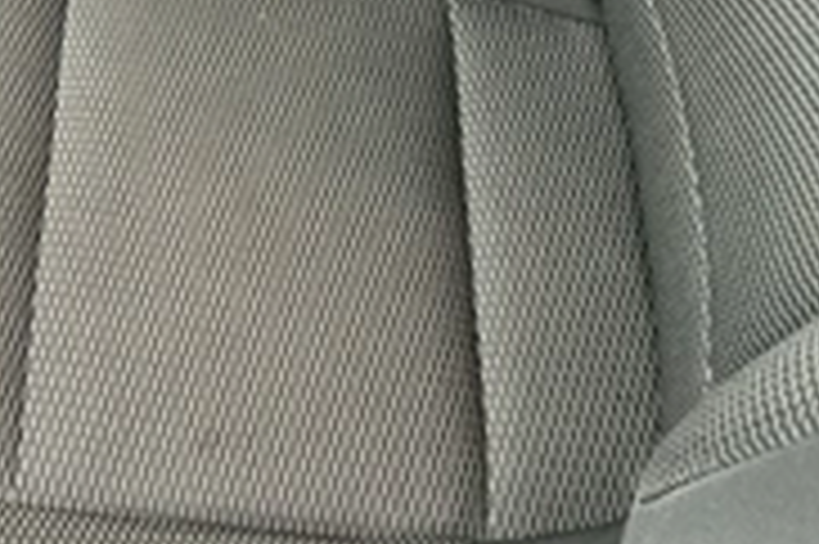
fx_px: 1455
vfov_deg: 21.2
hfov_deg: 30.1
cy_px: 238
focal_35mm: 64
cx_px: 76
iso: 640
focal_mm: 3
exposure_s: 1/25
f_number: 1.8
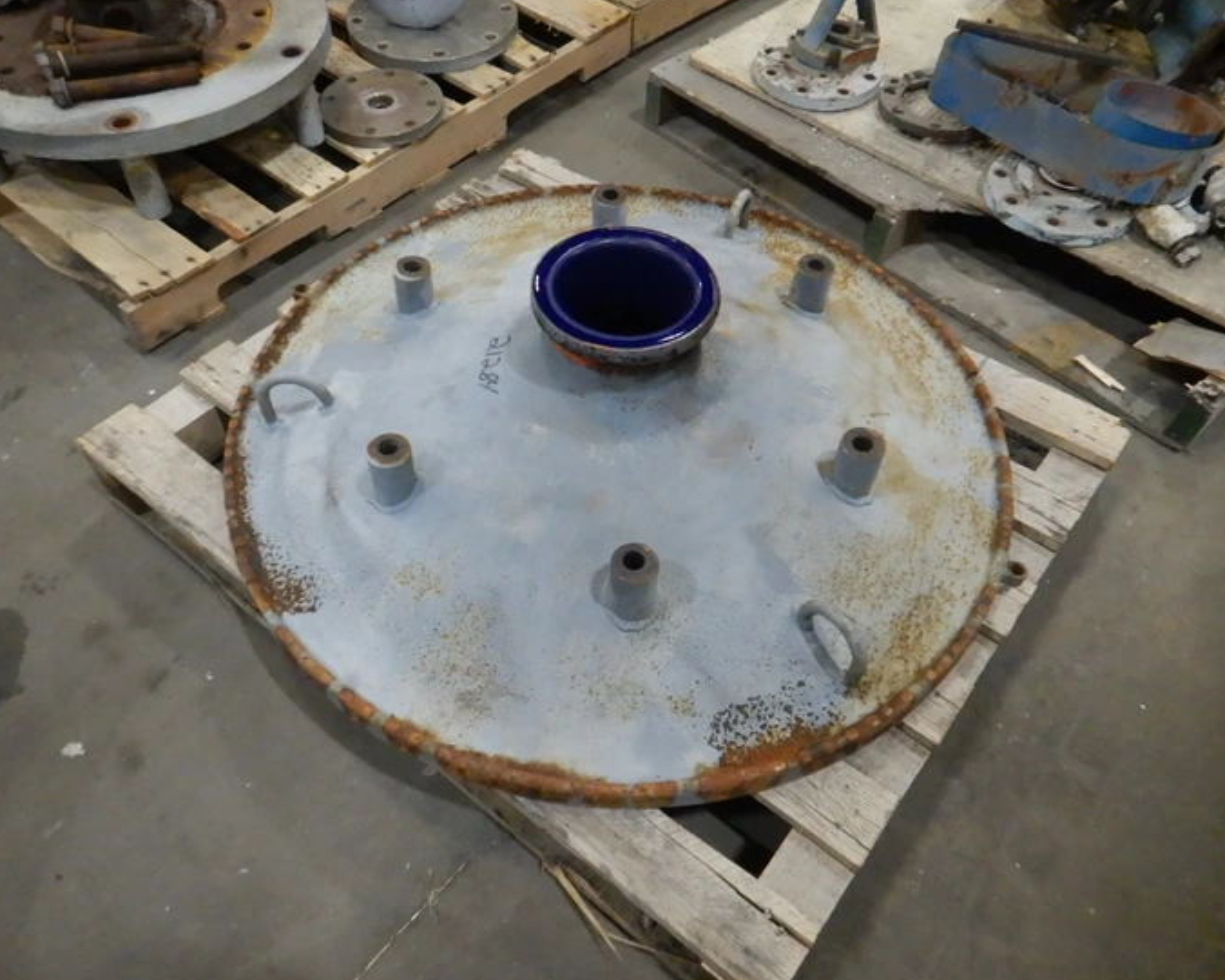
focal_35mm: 26
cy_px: 474
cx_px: 569
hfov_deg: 65.9
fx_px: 943
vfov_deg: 54.9
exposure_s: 1/125
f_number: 2.8
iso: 1600
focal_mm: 4.3
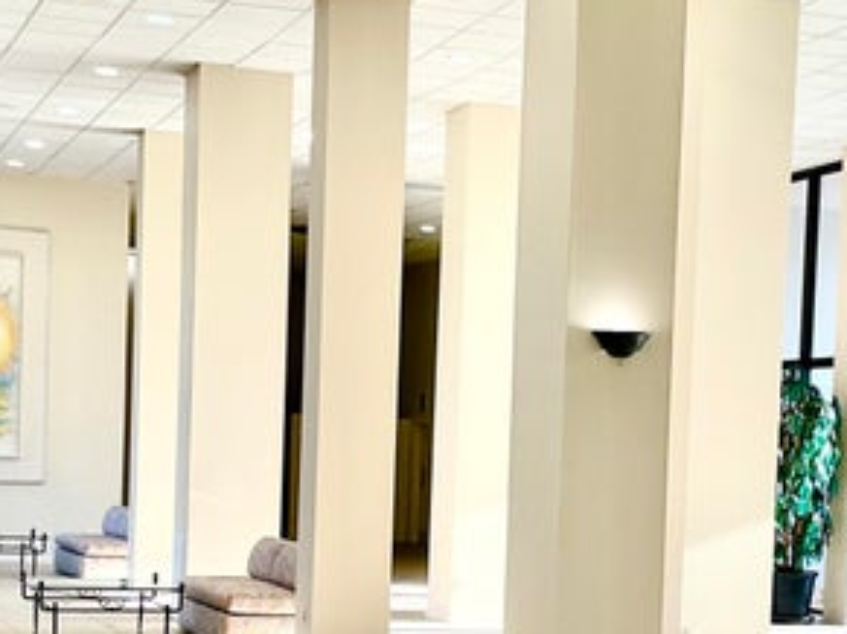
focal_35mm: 85
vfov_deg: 17.1
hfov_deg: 23.0
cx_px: 528
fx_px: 2079
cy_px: 553
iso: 25
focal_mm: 3
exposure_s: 1/120
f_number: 1.8
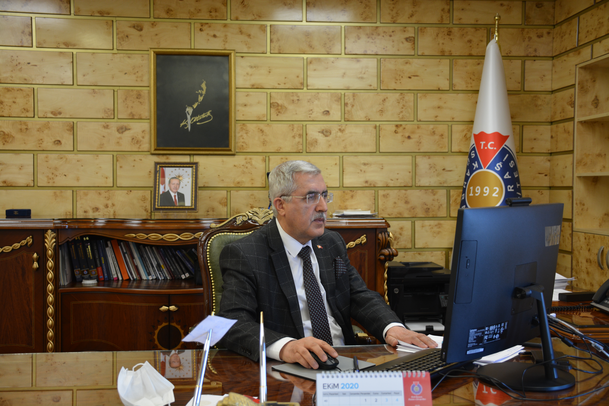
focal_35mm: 39
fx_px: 660
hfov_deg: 49.6
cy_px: 203
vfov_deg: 34.2
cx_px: 304
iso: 400
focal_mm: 26
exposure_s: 1/60
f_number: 4
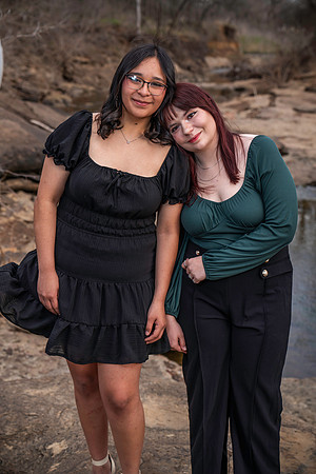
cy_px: 237
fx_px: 724
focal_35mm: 55
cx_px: 158
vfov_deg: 36.2
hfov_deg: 24.6
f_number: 4
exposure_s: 1/200
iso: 100
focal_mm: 55
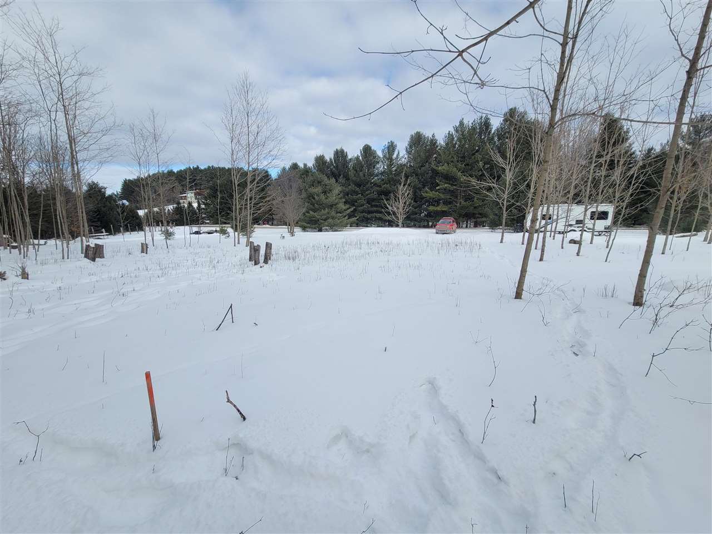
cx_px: 356
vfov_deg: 89.9
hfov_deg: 106.2
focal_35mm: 13
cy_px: 267
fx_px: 267
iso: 64
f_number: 2.2
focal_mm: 2.2
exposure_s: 1/1588
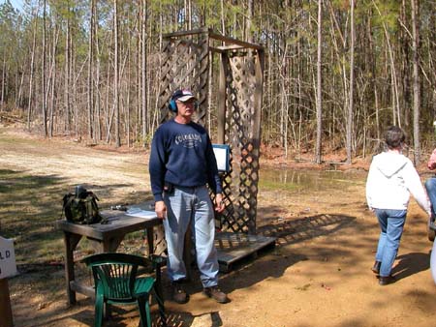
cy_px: 164
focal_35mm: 37
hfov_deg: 50.1
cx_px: 218
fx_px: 466
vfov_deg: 38.7
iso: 100
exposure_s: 1/309
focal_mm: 5.6
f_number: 4.5
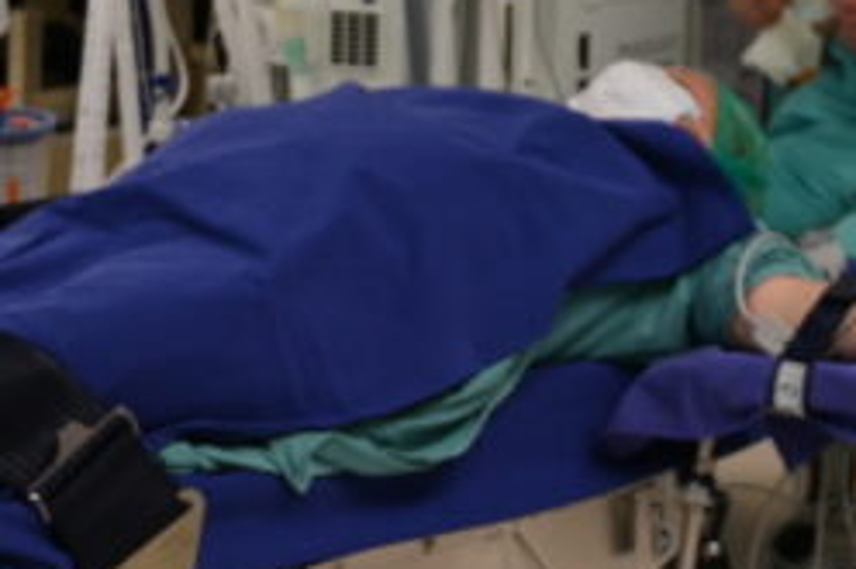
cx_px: 884
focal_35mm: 130
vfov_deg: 10.2
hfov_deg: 15.4
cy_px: -278
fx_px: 3090
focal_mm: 31.5
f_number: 4
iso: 400
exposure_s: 1/250
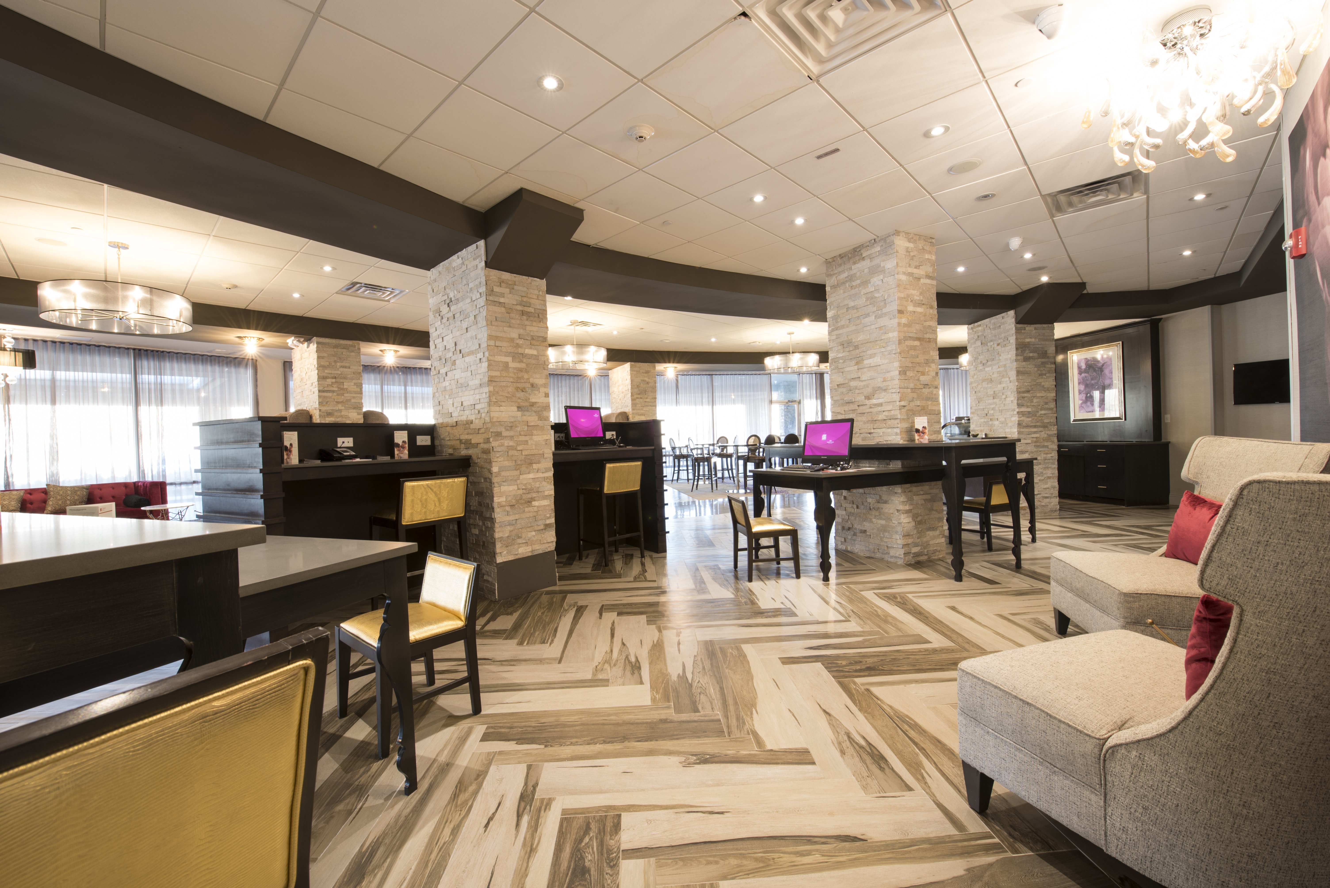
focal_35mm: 14
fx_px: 517
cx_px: 665
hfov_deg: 104.2
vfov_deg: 81.3
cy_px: 444
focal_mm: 14
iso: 100
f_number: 16
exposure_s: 5
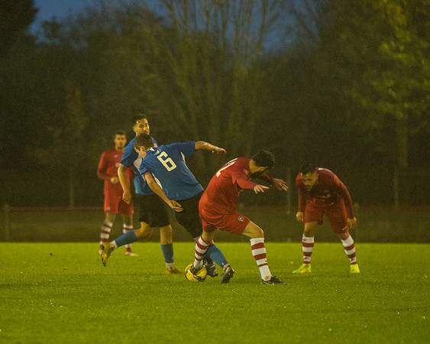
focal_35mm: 356
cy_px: 147
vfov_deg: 4.3
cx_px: 152
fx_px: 4530
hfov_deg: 5.4
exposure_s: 1/1000
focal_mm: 200
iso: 5000
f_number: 2.8
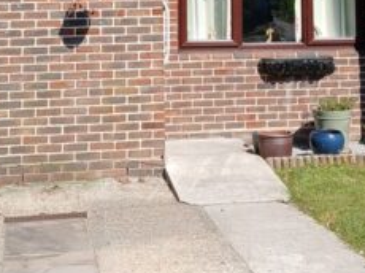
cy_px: -111
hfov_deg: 22.5
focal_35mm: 87
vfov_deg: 15.8
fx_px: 916
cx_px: 208
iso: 20
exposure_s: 1/455
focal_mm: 3.98
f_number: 1.8
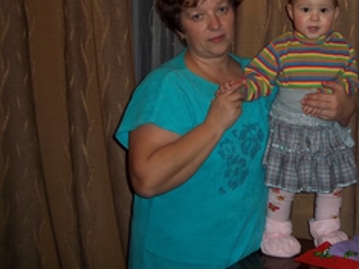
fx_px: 715
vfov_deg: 20.9
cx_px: 313
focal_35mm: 69
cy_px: 40
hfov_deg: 27.3
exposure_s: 1/30
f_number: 3.1
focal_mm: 6.5
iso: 80
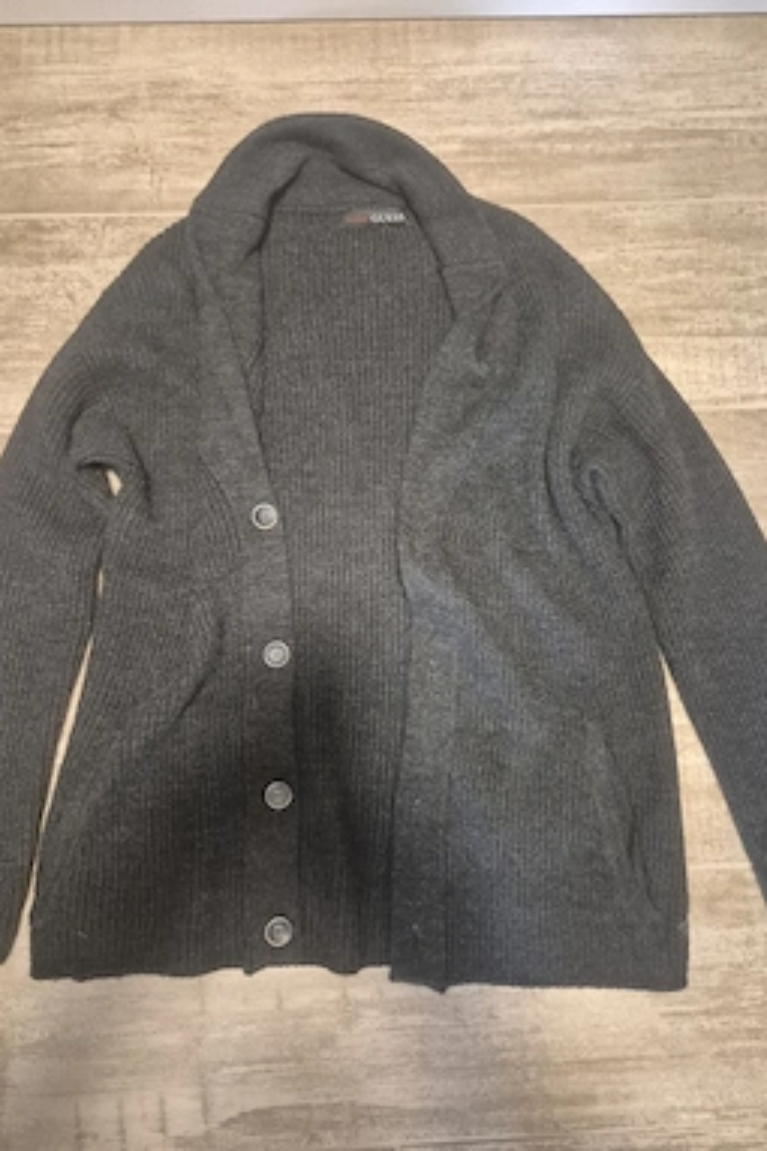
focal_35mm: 25
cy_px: 589
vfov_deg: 71.5
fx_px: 800
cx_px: 400
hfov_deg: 51.2
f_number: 1.8
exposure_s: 1/50
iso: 2000
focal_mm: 5.4
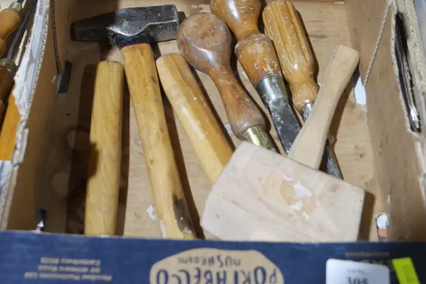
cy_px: 48
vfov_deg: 20.9
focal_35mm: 64
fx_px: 757
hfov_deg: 31.4
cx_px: 213
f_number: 5.1
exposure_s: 1/60
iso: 1250
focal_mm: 23
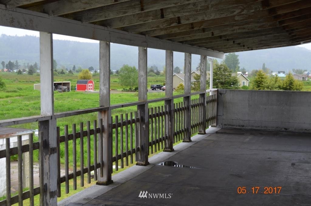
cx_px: 156
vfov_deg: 27.9
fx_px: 414
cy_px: 103
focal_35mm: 48
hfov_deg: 41.2
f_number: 6.3
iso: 200
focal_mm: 32
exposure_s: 1/160
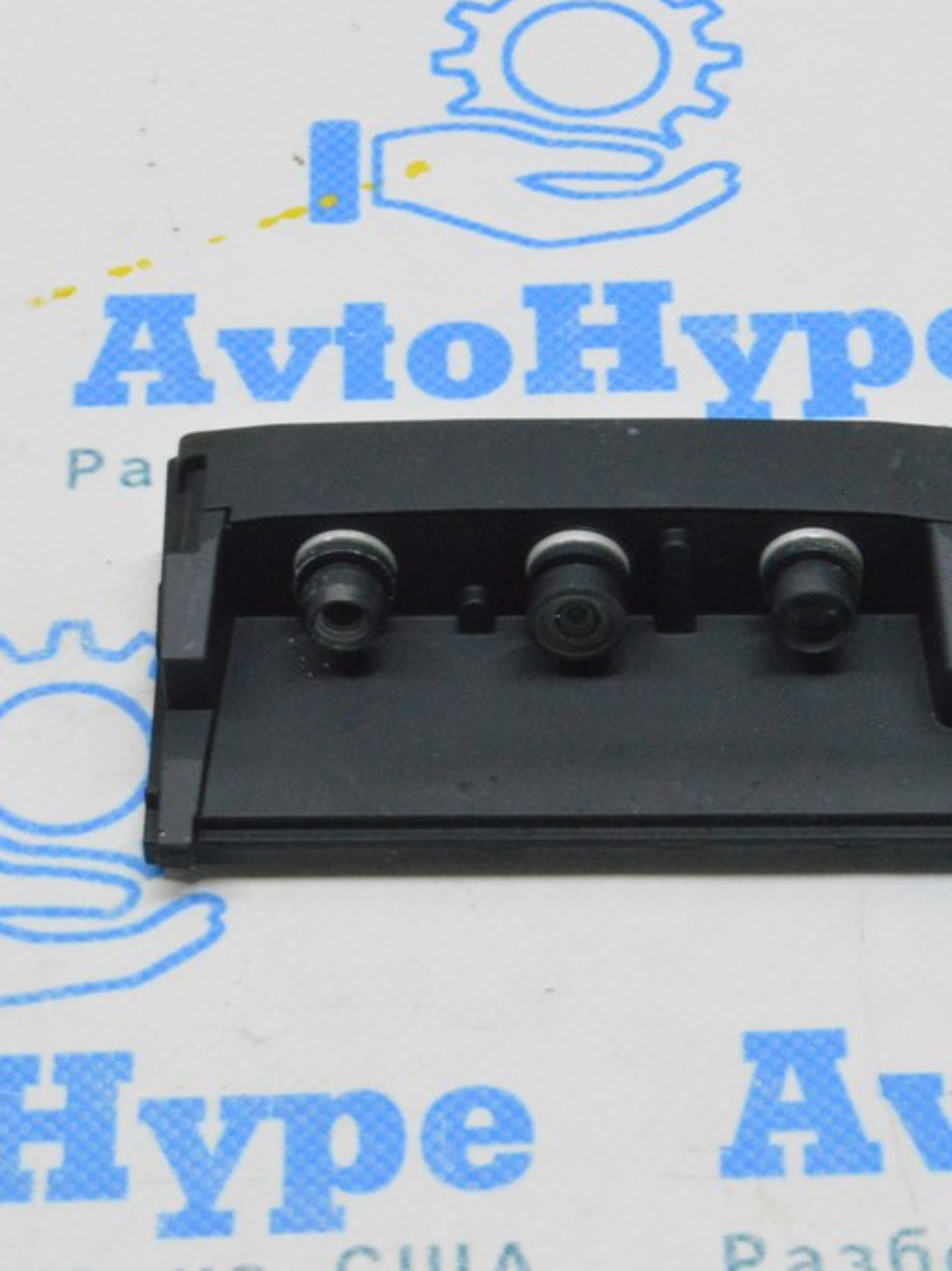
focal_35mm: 120
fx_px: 4393
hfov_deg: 12.4
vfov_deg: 16.5
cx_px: 622
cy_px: 635
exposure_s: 1/20
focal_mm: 55
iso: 6400
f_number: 20
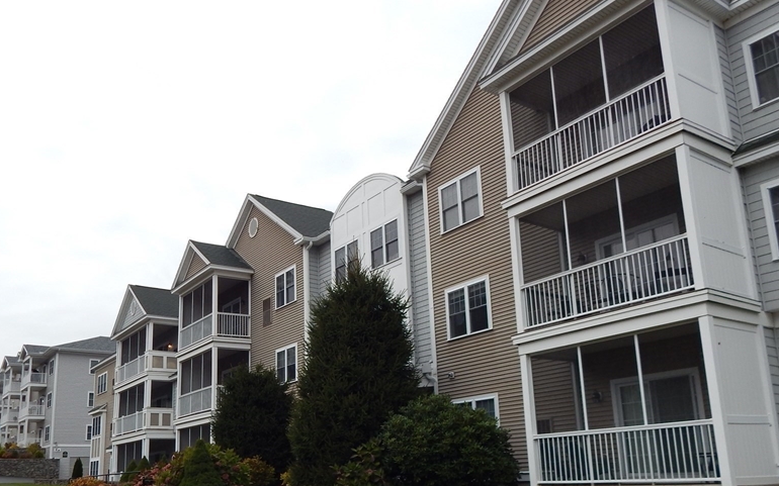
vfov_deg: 39.9
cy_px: 337
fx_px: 658
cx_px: 341
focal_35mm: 31
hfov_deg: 61.0
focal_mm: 4
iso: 125
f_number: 3
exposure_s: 1/320
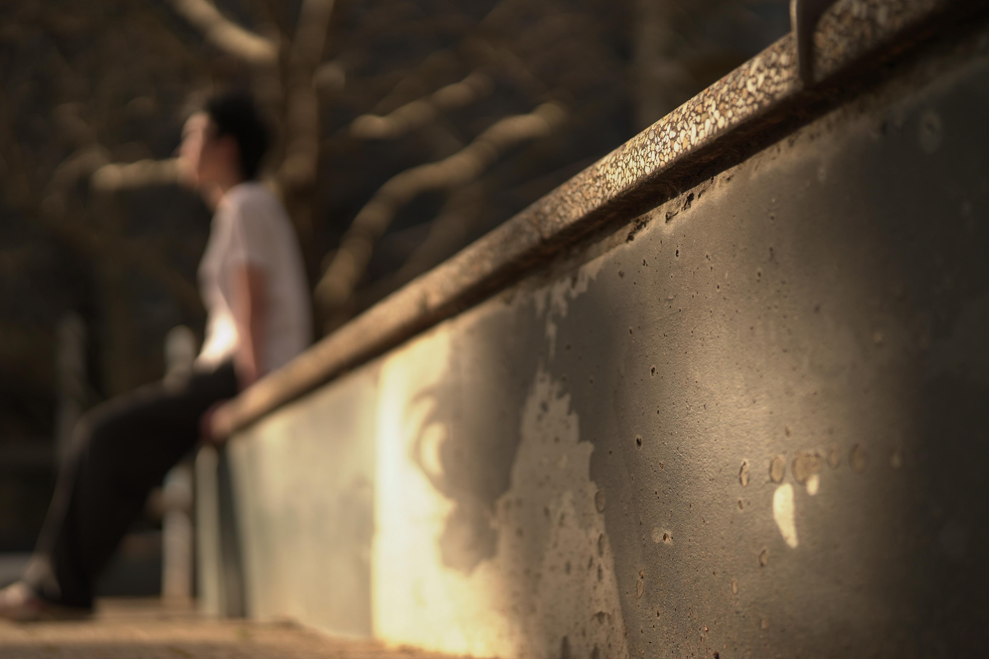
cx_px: 461
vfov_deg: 23.0
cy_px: 372
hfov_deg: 33.9
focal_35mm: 59
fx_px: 1621
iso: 100
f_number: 1.4
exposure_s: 1/4000
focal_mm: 50
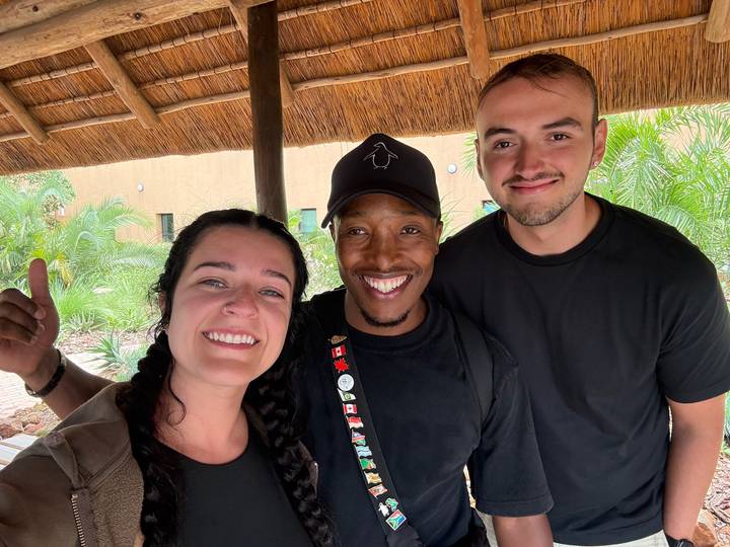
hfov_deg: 73.9
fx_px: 485
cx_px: 365
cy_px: 274
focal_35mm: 23
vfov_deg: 58.9
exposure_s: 1/104
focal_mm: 2.69
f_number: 1.9
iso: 80
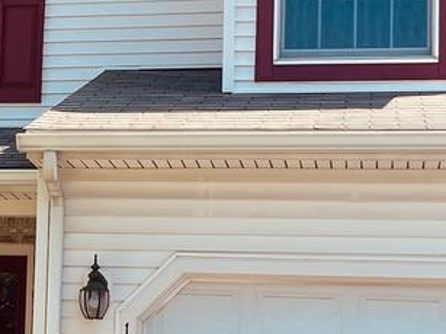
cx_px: 52
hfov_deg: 16.0
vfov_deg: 12.1
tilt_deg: +8.3
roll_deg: -1.5
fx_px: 1571
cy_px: 199
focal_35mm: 122
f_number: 1.6
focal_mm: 5.1
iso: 50
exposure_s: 1/1558
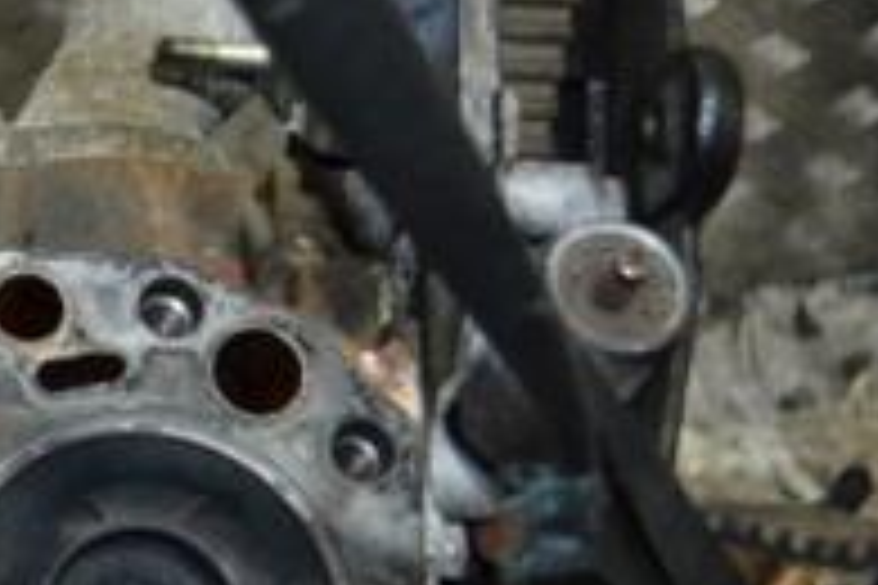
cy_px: 423
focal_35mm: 120
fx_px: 2926
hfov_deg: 15.8
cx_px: -396
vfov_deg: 11.4
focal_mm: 26
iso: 640
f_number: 4.2
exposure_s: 1/60
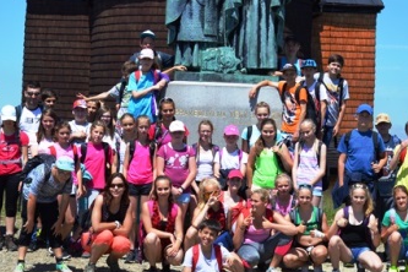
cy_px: 44
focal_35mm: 108
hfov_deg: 18.9
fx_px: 1224
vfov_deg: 12.6
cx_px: 247
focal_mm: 30
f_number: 8
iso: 100
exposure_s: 1/250
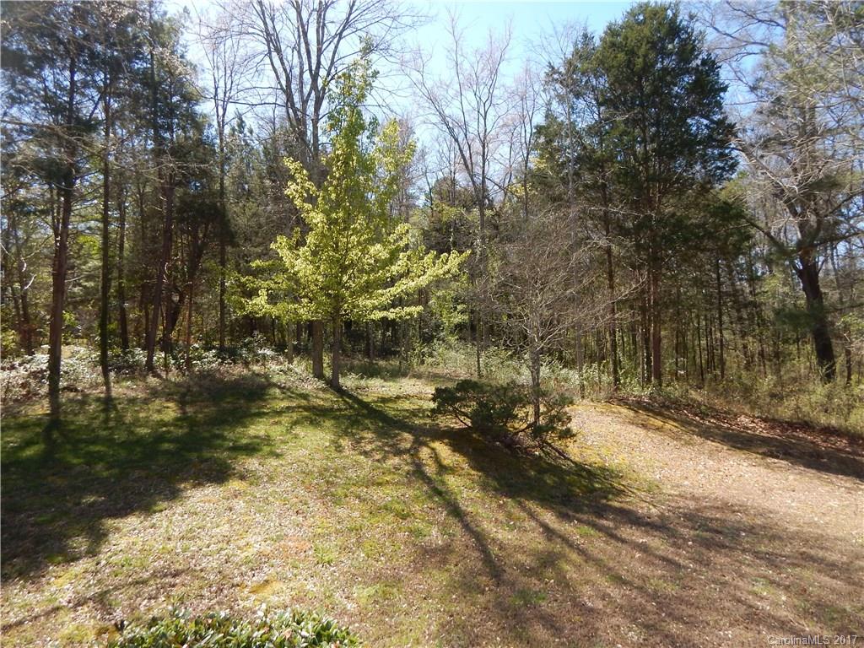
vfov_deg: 61.1
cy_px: 324
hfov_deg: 76.4
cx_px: 432
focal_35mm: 22
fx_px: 549
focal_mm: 4
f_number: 3
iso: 125
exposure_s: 1/640
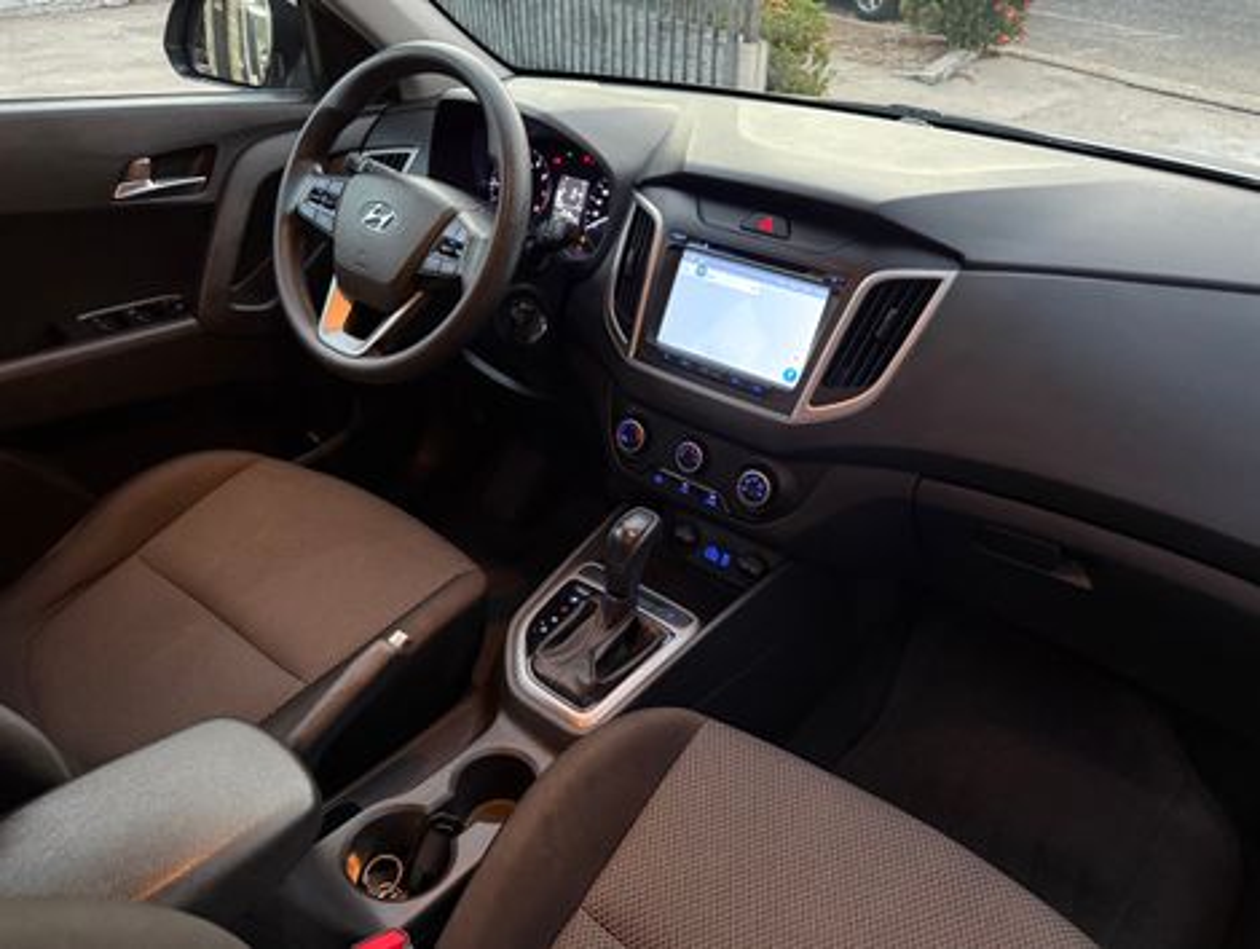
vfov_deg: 56.9
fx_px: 875
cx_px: 630
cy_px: 474
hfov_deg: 71.5
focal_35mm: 24
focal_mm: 6.76
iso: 1000
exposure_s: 1/30
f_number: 1.78
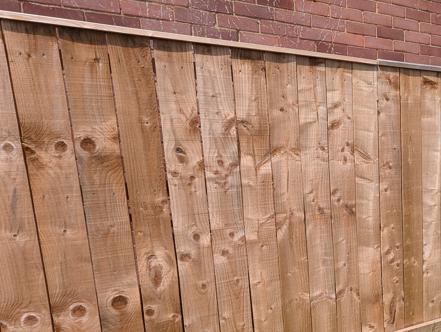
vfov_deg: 50.9
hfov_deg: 55.5
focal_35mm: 27
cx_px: 406
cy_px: 211
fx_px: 344
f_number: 2.2
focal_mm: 1.95
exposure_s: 1/1049
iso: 43
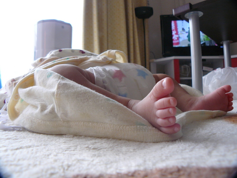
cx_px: 118
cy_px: 89
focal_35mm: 36
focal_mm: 6
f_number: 2.8
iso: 125
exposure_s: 1/30
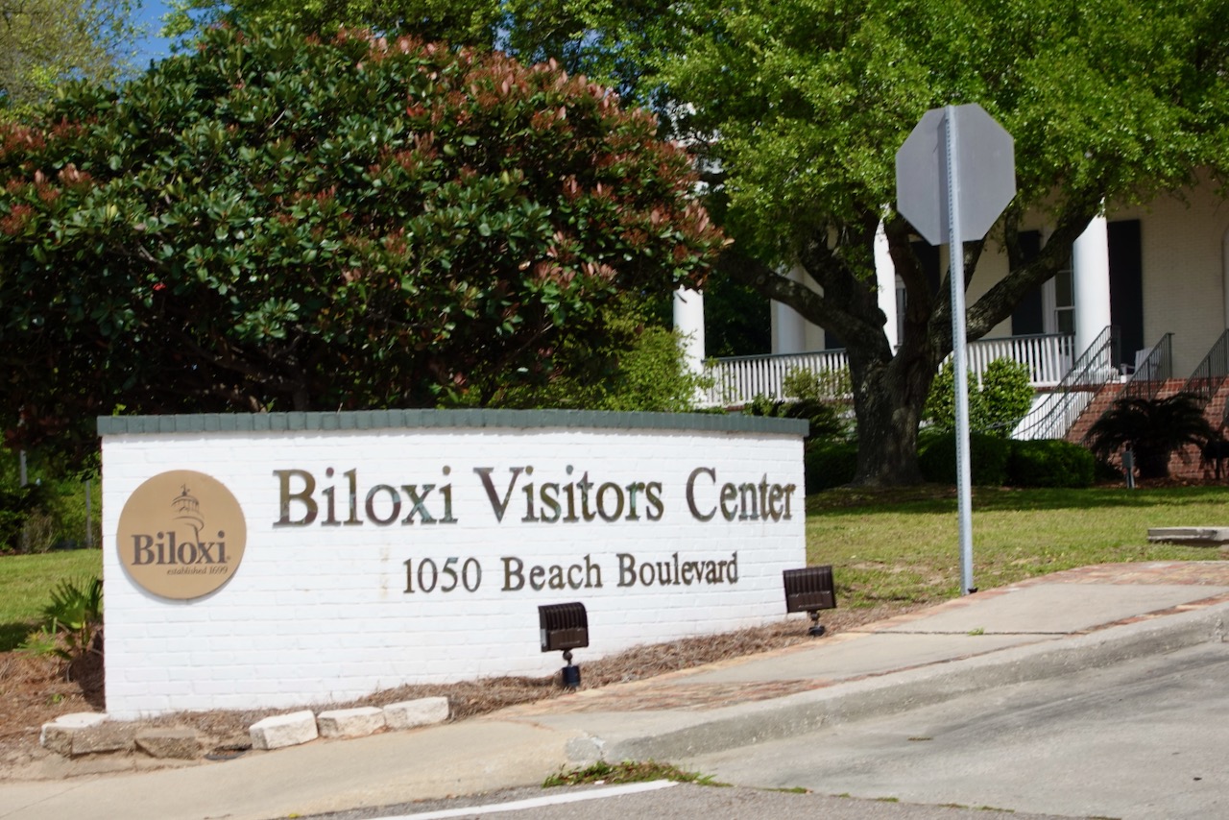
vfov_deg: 19.5
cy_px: 410
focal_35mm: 70
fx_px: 2390
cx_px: 614
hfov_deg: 28.8
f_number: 4
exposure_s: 1/160
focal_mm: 25.7
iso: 125
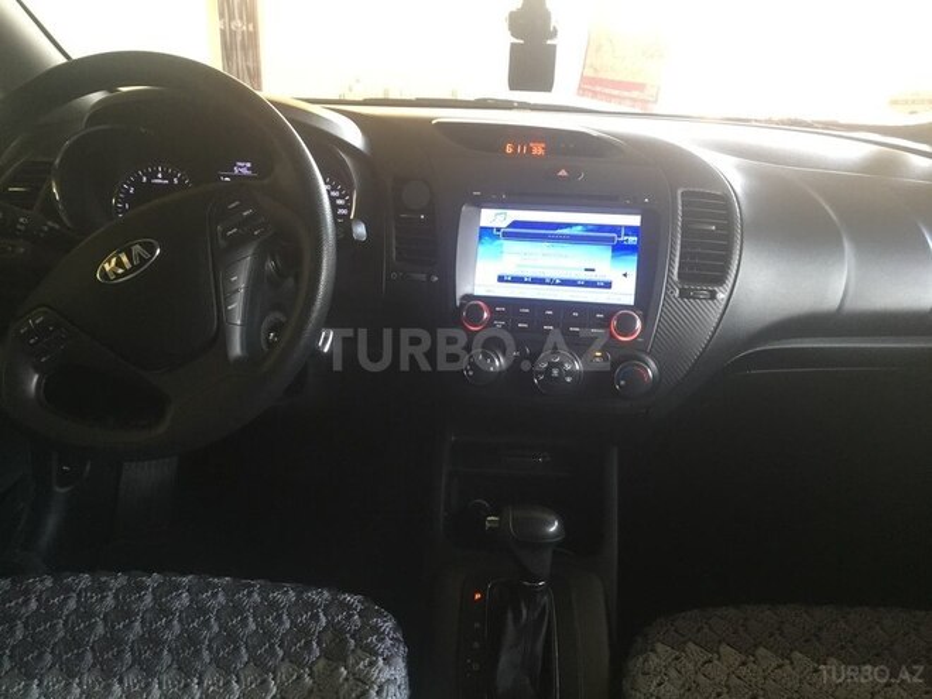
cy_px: 350
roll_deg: -2.0
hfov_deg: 61.7
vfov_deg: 48.2
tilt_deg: -21.9
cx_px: 466
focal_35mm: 29
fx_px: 781
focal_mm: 4.15
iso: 160
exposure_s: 1/33
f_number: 2.2
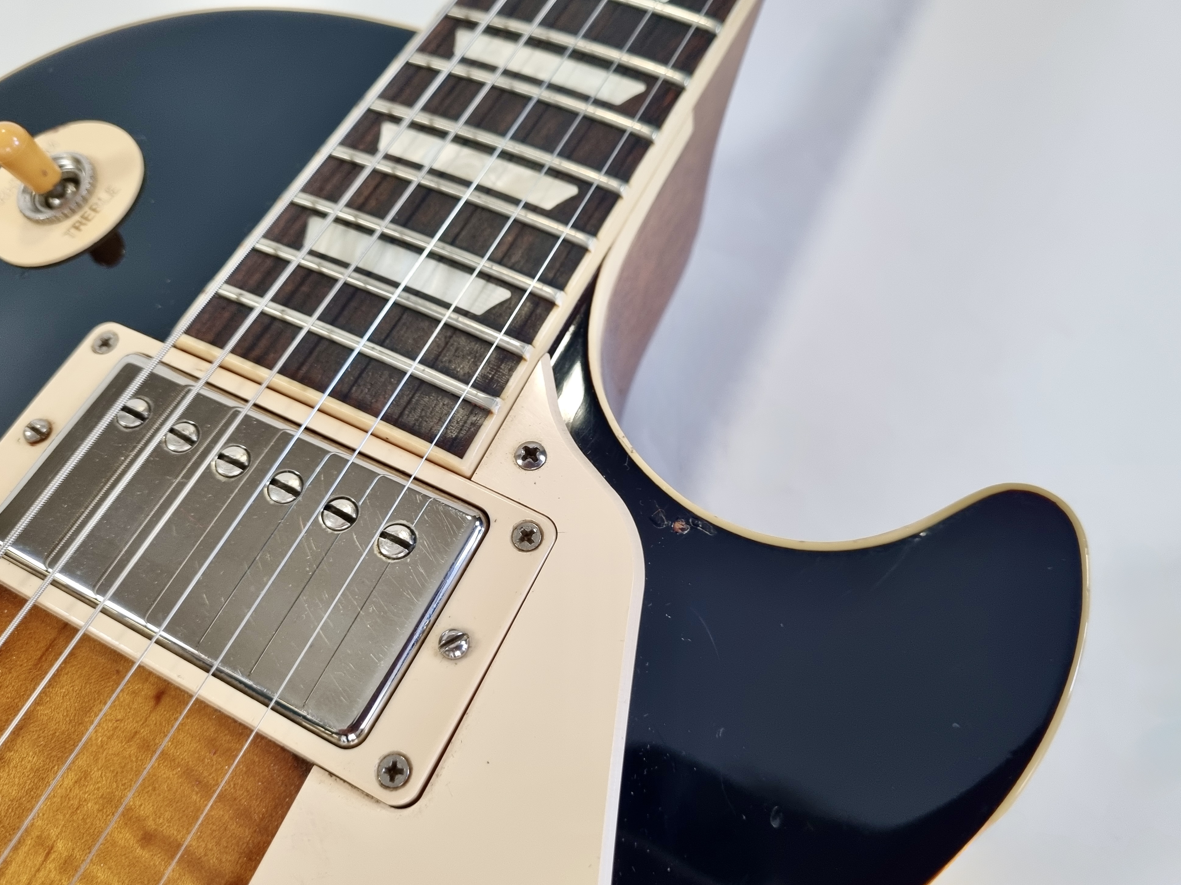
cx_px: 575
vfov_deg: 51.3
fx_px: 921
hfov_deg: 65.3
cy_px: 458
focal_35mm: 27
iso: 200
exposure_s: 1/100
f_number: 1.8
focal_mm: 5.4
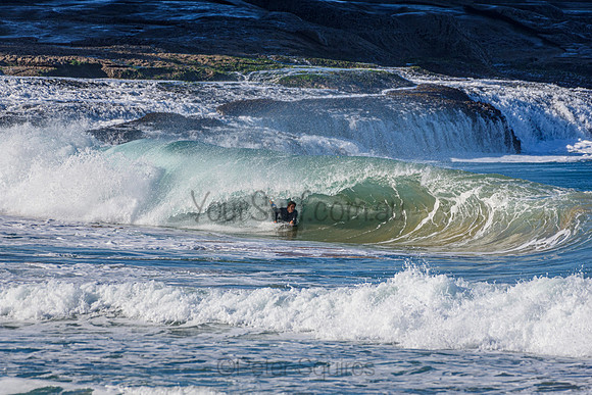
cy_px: 198
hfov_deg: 2.7
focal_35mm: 750
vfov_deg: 1.8
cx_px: 296
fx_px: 12336
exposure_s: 1/2000
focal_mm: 500
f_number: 5.6
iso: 280
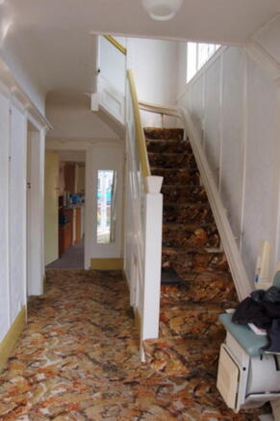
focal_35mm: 27
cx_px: 140
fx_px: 315
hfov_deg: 47.9
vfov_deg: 67.4
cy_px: 210
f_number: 7.1
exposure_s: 1/60
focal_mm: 18
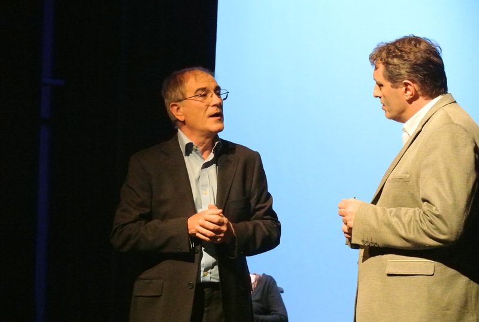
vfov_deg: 11.6
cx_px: 240
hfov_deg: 17.2
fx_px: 1587
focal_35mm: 119
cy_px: 161
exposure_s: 1/160
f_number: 4
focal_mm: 44.2
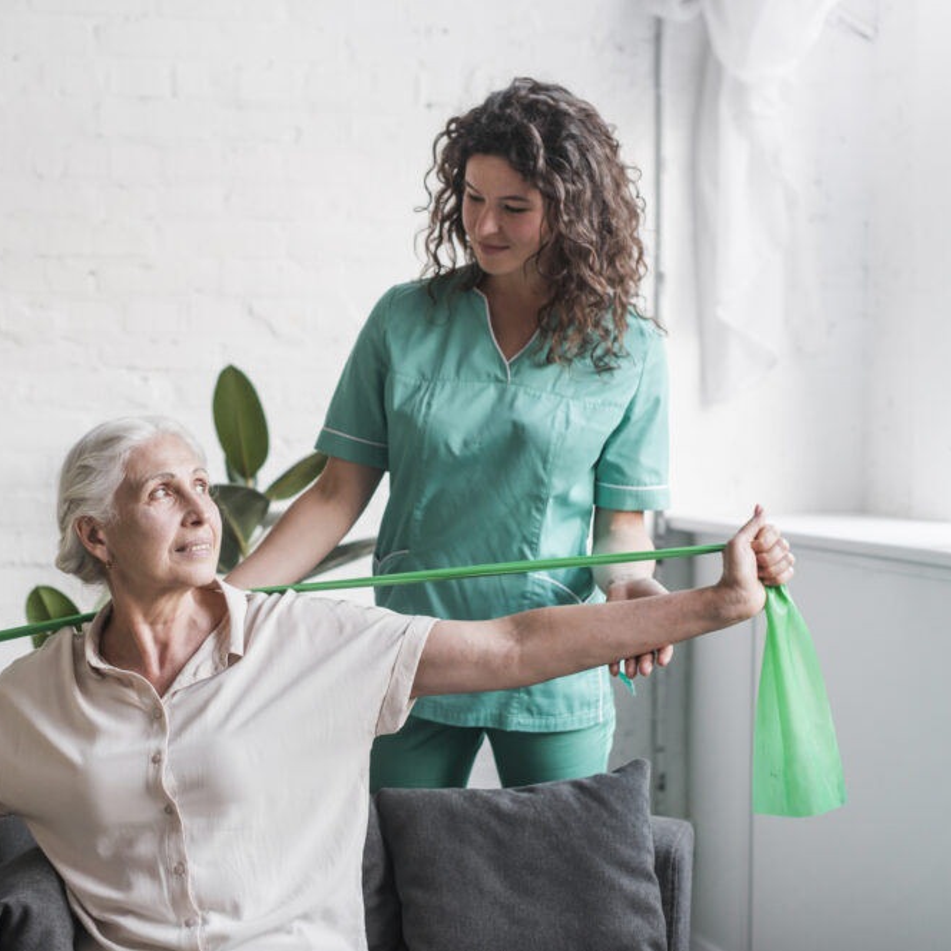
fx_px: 1989
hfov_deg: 26.6
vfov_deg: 26.9
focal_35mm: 64
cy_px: 476
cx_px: 272
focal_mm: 50
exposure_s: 1/100
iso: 400
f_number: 2.5
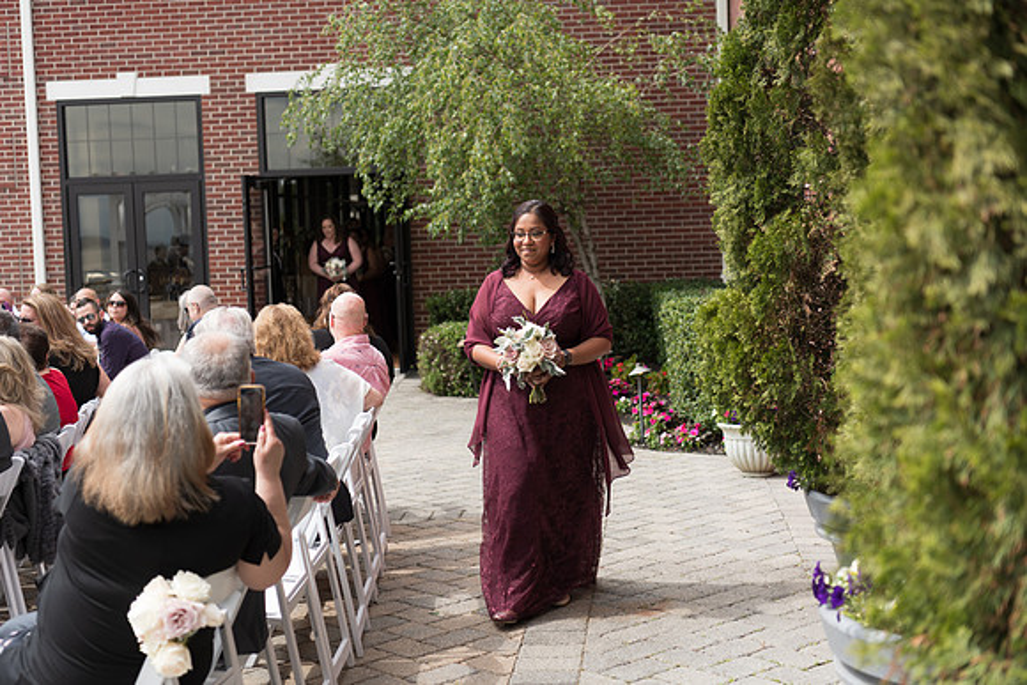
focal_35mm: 50
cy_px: 342
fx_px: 1427
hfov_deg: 39.6
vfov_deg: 27.0
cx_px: 514
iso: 64
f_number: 2.8
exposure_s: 1/500
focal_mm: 50
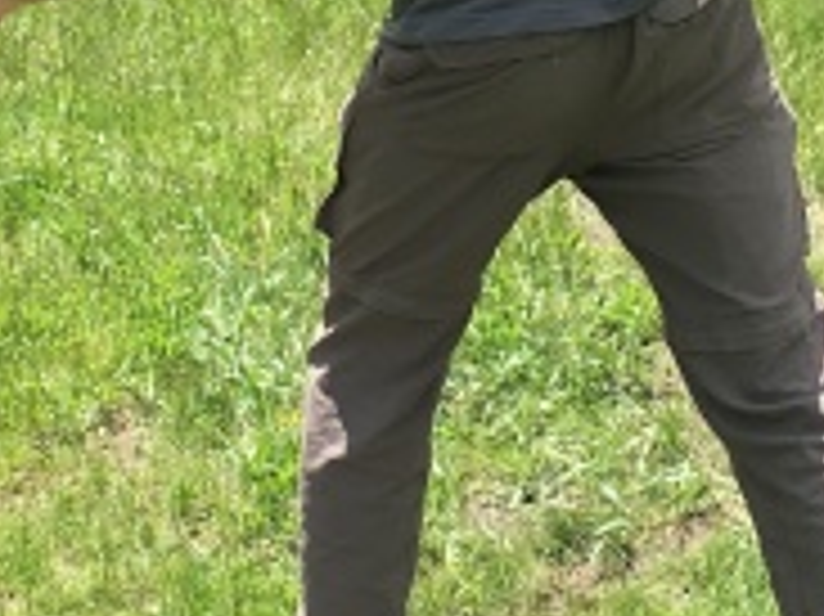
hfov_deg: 15.5
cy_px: -238
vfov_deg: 11.3
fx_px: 3021
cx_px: 347
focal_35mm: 127
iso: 25
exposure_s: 1/693
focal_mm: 4.15
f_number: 2.2
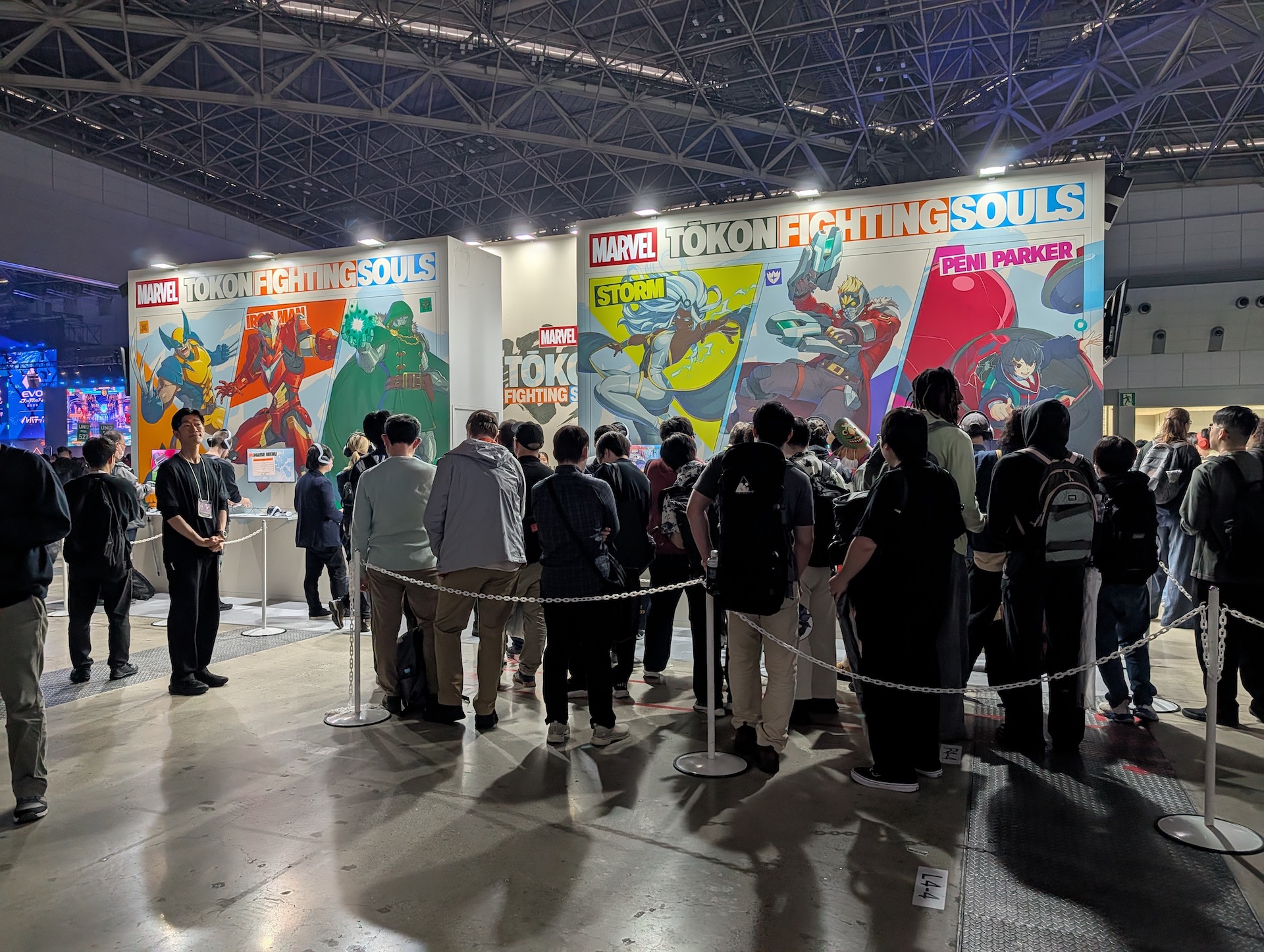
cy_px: 476
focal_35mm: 24
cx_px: 632
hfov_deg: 71.5
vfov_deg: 56.9
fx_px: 878
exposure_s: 1/127
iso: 19
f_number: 1.68
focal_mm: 6.9
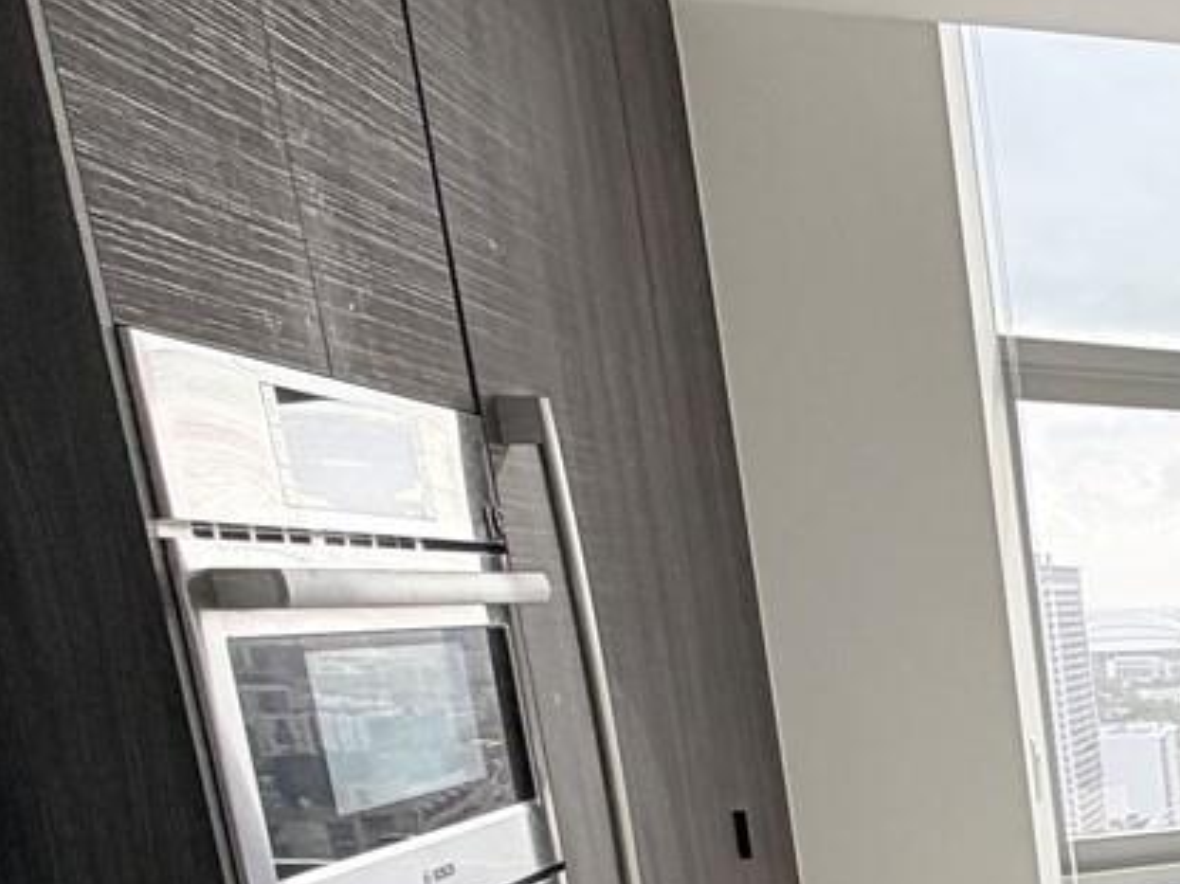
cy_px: 1012
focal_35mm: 54
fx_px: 1840
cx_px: 1942
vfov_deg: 24.8
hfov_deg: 24.0
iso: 40
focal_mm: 2.22
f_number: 2.2
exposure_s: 1/234
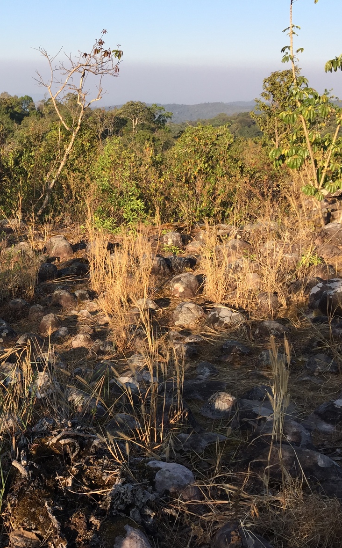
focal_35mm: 42
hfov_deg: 28.6
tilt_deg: -17.1
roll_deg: -2.2
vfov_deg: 47.2
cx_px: -2
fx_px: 626
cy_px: 280
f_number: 2.2
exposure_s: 1/732
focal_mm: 4.15
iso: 32
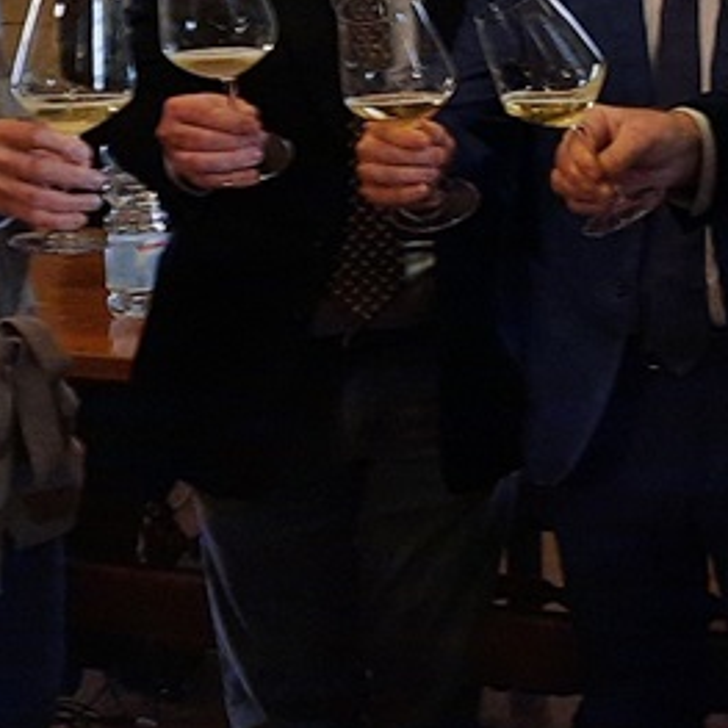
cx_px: 1027
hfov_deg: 18.7
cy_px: 33
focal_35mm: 84
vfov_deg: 20.1
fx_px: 1999
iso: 320
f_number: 2
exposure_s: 1/25
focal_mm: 4.6
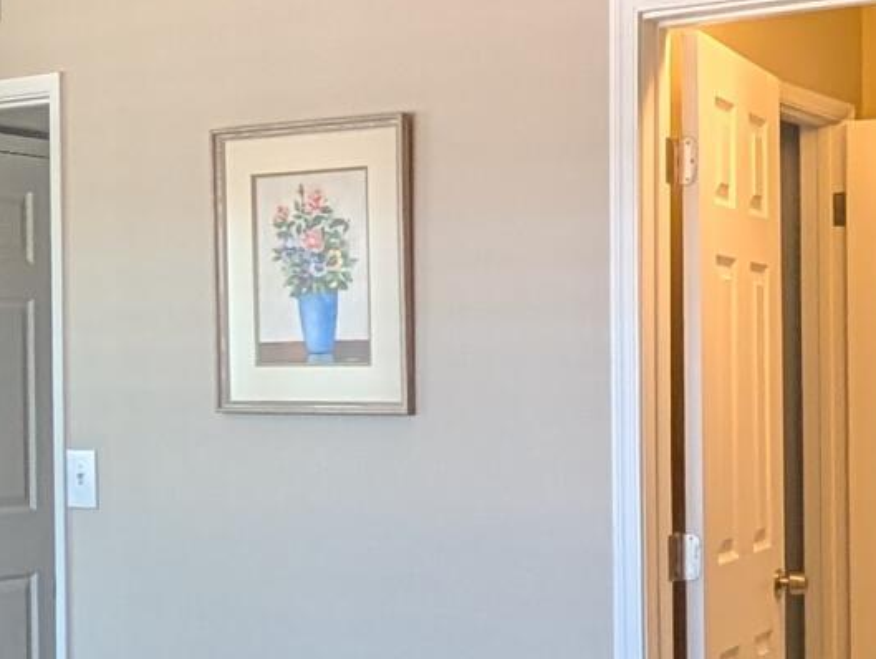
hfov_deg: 28.4
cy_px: 369
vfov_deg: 21.6
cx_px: 573
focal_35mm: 68
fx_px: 1723
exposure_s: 1/120
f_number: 1.7
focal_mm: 2.02
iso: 56
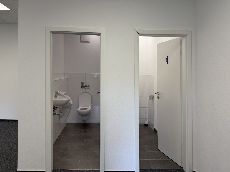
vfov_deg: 56.8
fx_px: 159
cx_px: 115
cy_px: 86
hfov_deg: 71.6
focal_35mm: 24
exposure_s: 1/100
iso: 50
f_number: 1.8
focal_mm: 6.8
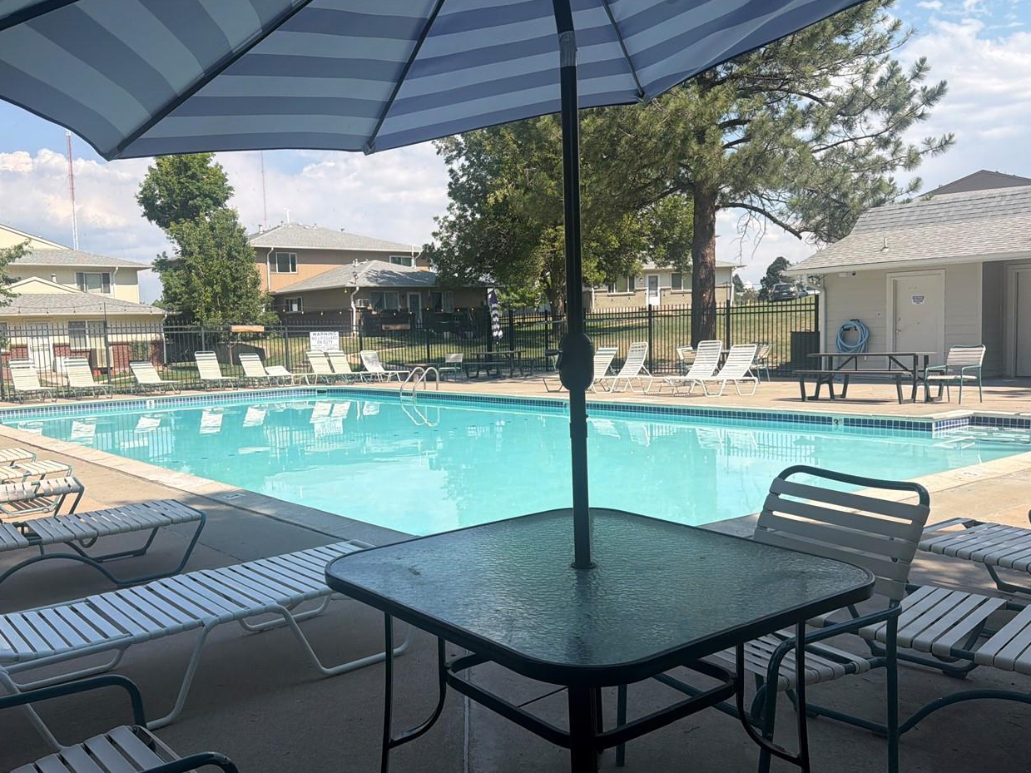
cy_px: 411
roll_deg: +1.2
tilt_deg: -5.6
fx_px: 923
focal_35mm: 31
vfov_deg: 45.4
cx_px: 443
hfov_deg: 58.1
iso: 80
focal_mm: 6.76
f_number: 1.78
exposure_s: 1/5319
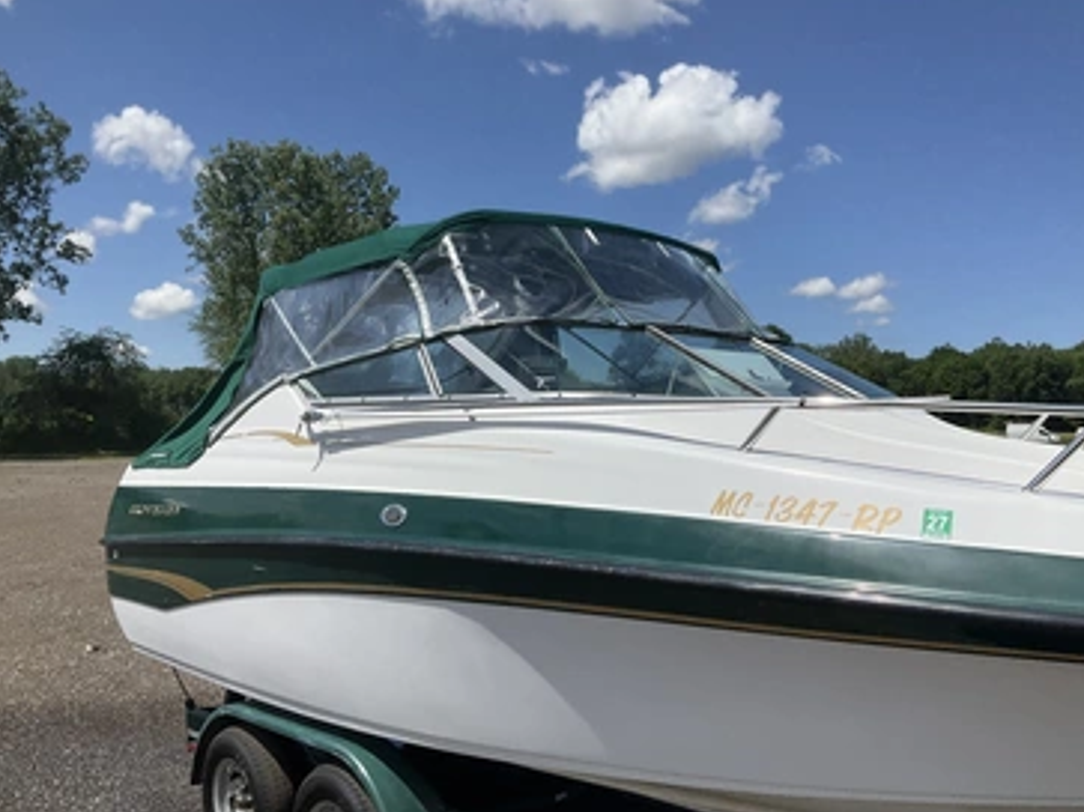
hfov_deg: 56.8
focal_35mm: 32
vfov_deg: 44.1
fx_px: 1002
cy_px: 385
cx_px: 567
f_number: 1.8
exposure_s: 1/3125
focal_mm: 3
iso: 25
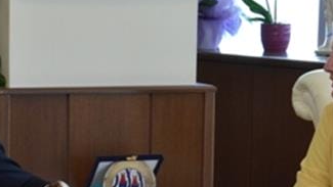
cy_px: 198
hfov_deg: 13.3
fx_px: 1431
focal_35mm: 162
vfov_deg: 7.5
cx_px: 139
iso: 1600
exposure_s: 1/160
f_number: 8
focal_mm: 42
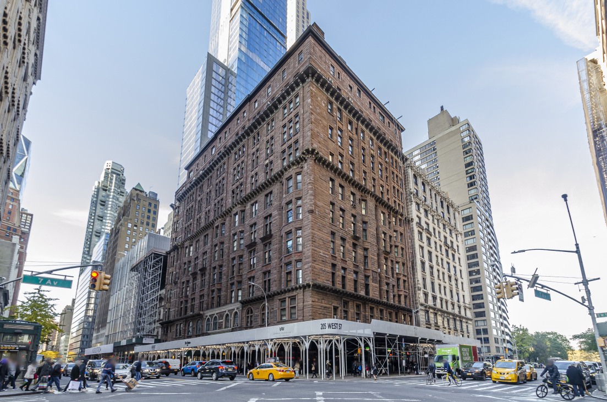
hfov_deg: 100.5
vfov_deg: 77.1
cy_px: 201
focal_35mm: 15
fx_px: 252
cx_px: 304
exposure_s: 1/80
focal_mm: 10
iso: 400
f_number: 8
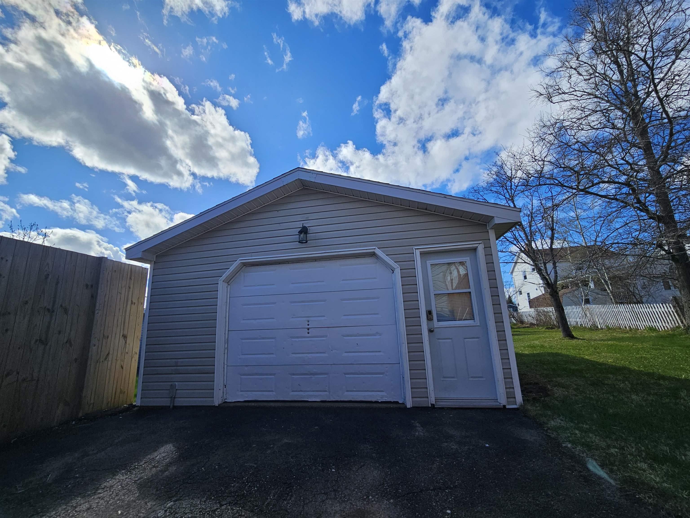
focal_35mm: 13
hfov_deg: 106.2
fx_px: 259
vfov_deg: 89.9
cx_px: 345
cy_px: 259
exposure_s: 1/2715
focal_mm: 2.2
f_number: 2.2
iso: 50
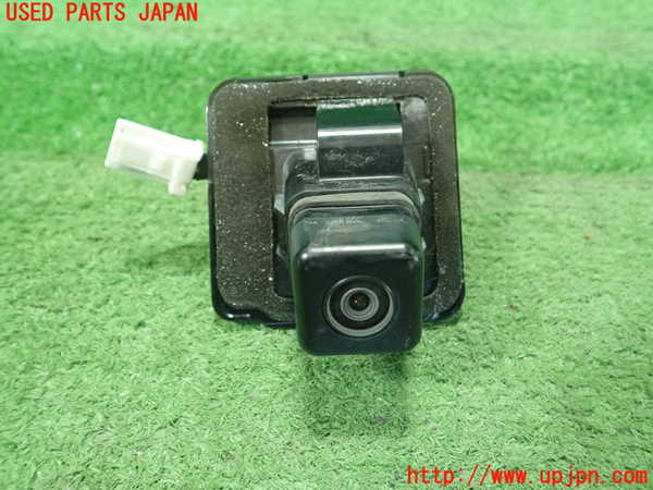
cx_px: 326
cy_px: 245
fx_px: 566
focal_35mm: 30
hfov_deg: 60.0
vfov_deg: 46.8
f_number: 2.3
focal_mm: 5.5
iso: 640
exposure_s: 1/125
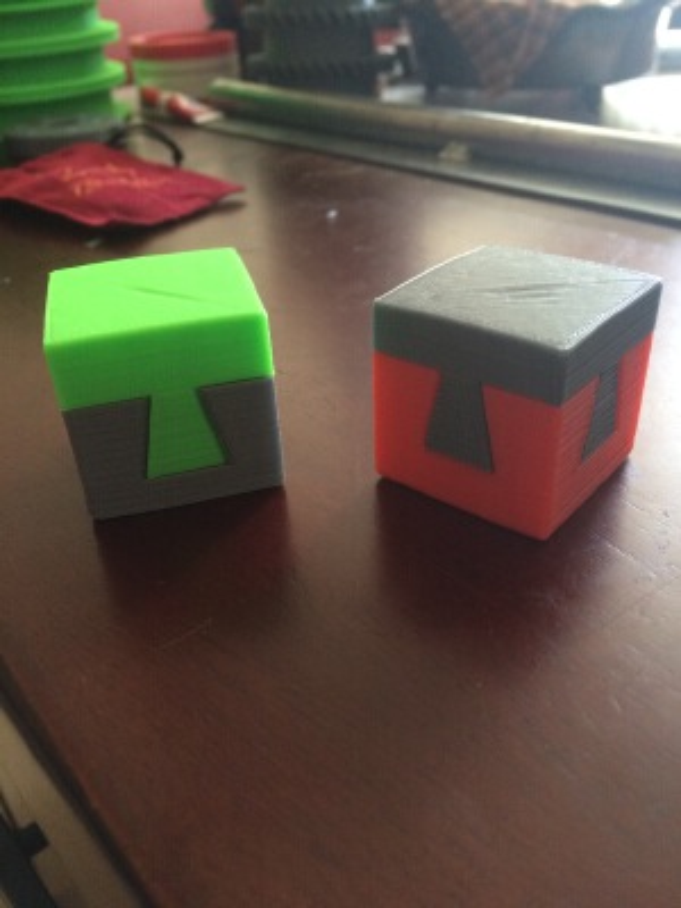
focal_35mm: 29
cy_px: 454
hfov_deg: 48.2
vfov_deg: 61.7
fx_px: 761
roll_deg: +3.7
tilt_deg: -33.8
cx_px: 340
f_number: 2.2
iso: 320
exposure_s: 1/24
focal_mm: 4.15
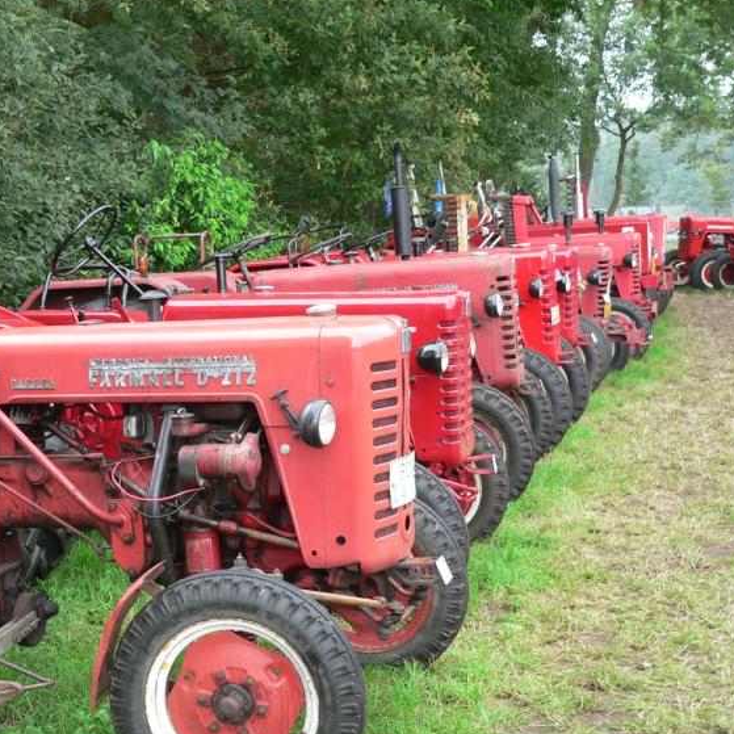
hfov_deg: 25.6
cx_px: 247
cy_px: 364
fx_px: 1607
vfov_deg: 25.7
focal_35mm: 67
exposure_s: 1/80
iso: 100
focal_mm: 8.8
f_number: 2.8
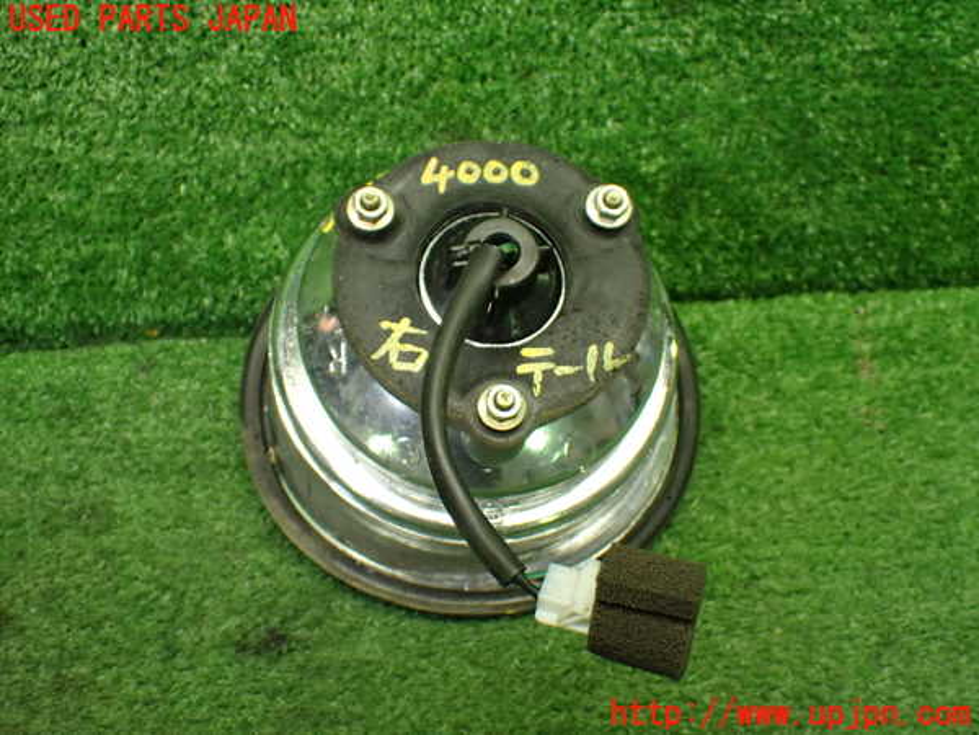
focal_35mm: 44
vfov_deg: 32.9
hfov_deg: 42.9
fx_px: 1244
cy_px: 368
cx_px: 490
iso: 800
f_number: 2.9
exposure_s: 1/100
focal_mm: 7.84
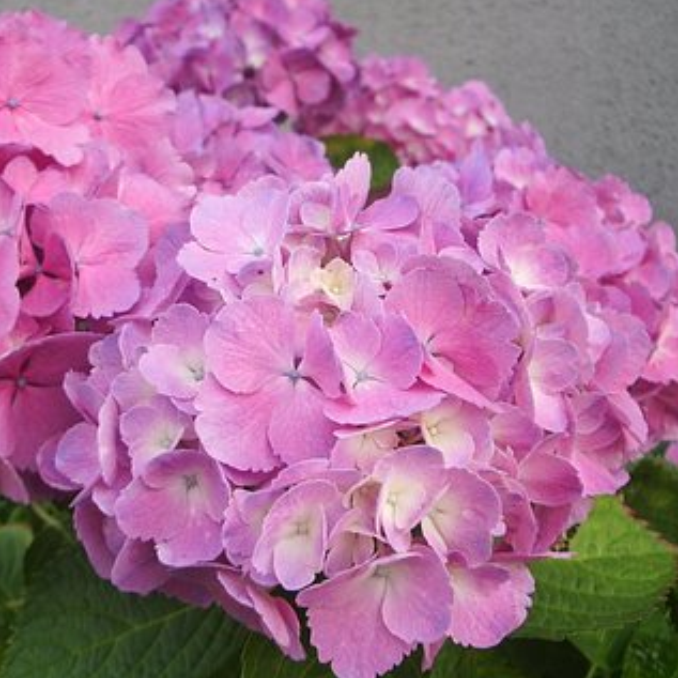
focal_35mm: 50
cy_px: 338
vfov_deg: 34.0
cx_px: 272
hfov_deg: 33.9
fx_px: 1108
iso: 50
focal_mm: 5.8
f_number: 2.6
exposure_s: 1/60
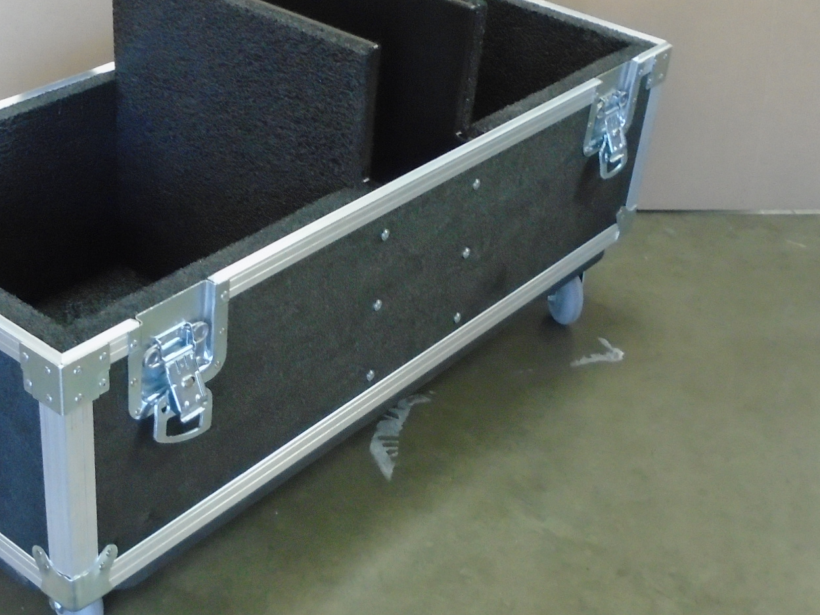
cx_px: 323
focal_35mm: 54
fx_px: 1279
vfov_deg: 27.0
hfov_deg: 35.4
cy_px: 315
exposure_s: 1/30
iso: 400
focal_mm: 4.6
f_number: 3.2
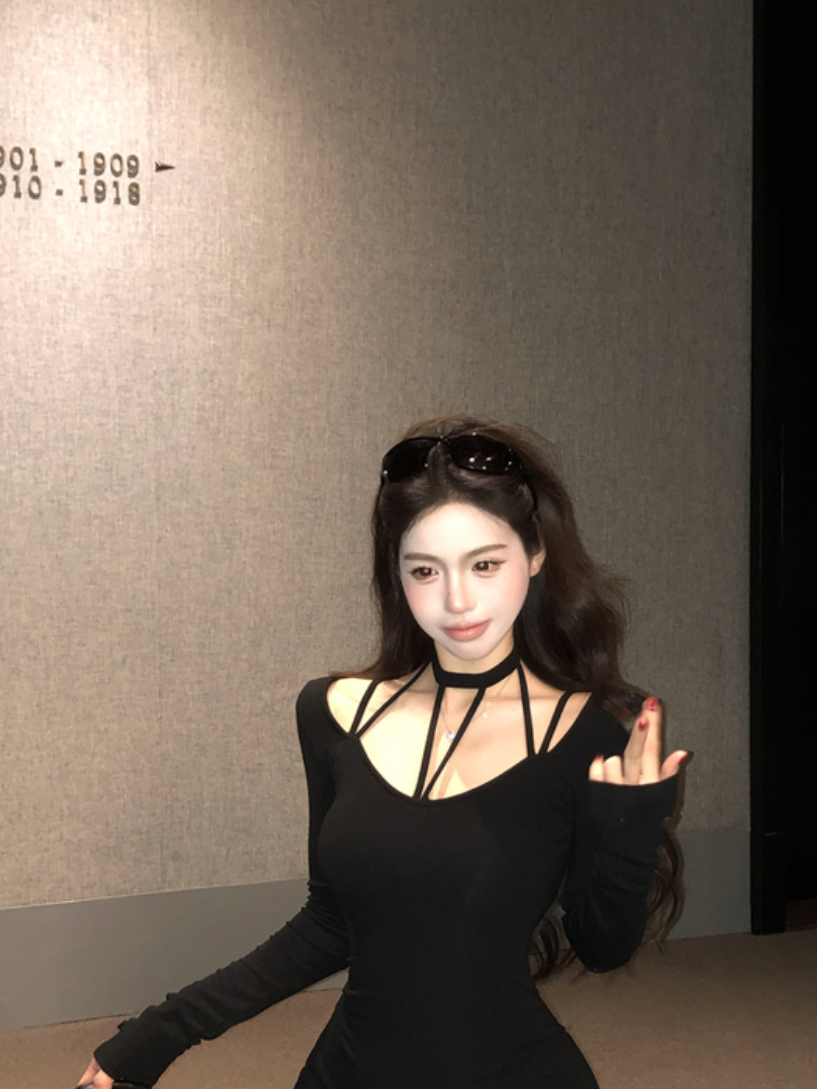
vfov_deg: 46.2
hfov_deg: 35.9
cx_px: 439
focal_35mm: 40
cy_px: 713
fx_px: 1259
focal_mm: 3.99
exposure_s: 1/9
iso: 125
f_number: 1.8
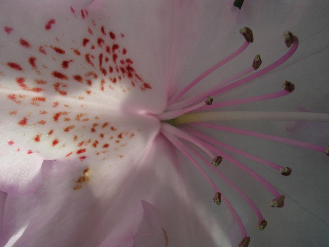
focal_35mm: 38
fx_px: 361
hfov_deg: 49.0
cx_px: 164
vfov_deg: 37.7
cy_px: 124
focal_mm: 5.8
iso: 50
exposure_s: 1/170
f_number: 5.6
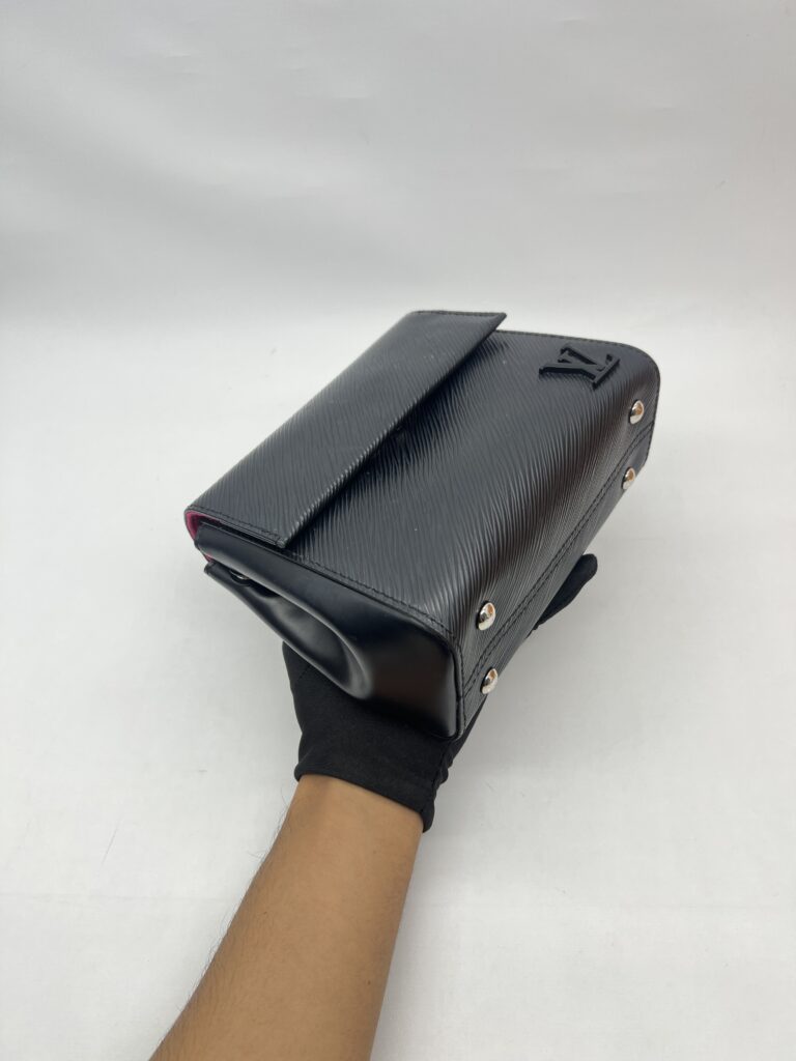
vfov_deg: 67.3
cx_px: 398
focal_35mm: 26
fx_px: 797
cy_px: 530
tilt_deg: -45.5
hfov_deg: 53.1
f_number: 1.5
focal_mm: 5.7
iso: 40
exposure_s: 1/100
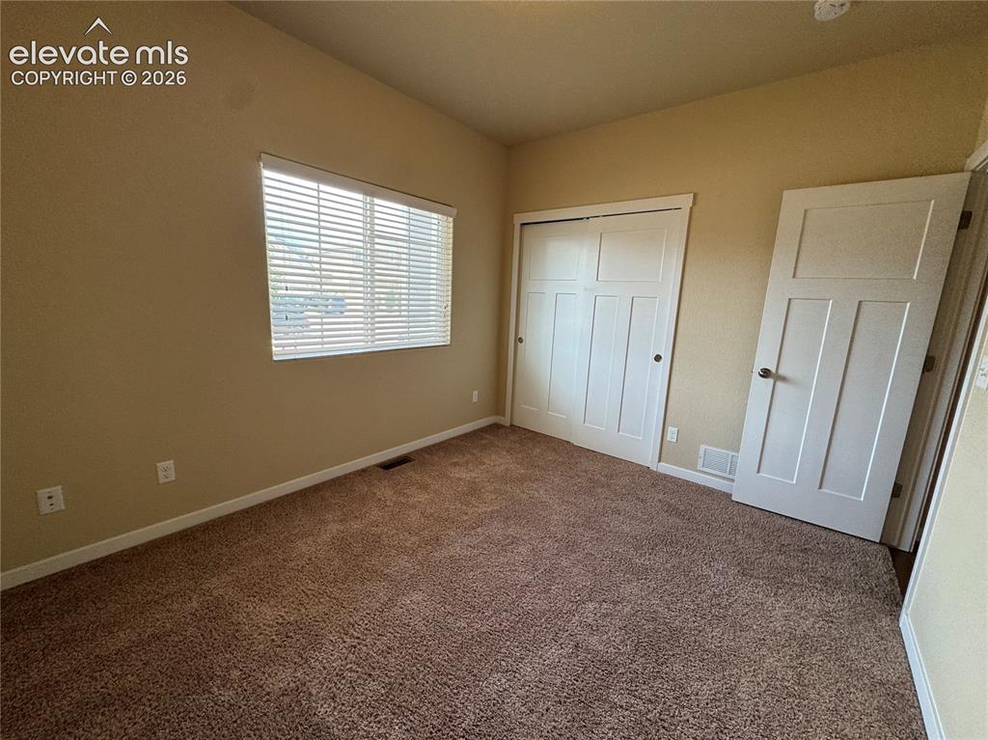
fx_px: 399
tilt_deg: -9.9
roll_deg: -2.1
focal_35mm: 14
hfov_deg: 102.1
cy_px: 370
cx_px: 494
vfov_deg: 85.6
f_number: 2.2
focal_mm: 2.22
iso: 125
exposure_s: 1/120
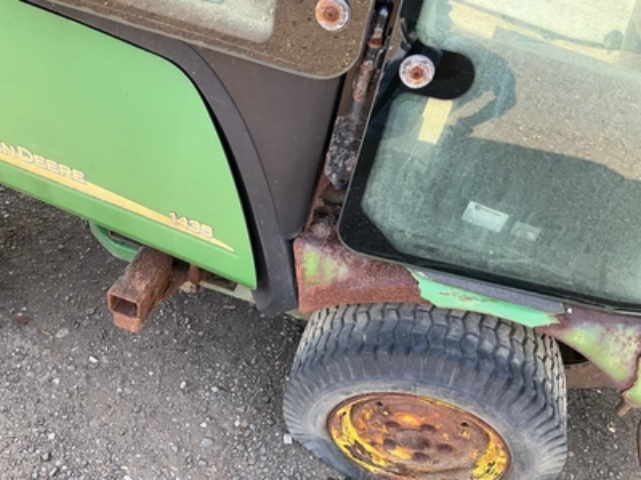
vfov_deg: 48.2
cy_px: 240
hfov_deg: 61.7
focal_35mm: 29
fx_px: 537
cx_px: 320
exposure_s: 1/138
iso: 25
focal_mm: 3
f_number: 1.8
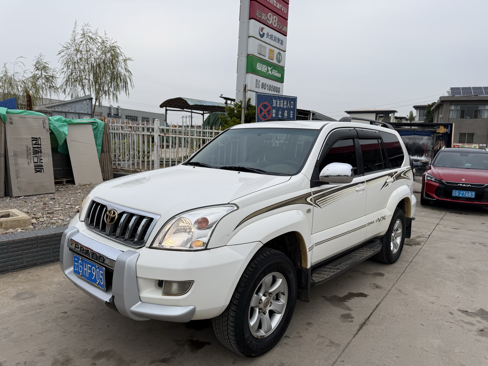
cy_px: 183
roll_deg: -1.9
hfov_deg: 71.6
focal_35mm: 24
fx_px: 338
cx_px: 244
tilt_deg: -7.1
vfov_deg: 56.8
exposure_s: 1/1060
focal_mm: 6.76
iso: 80
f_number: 1.78
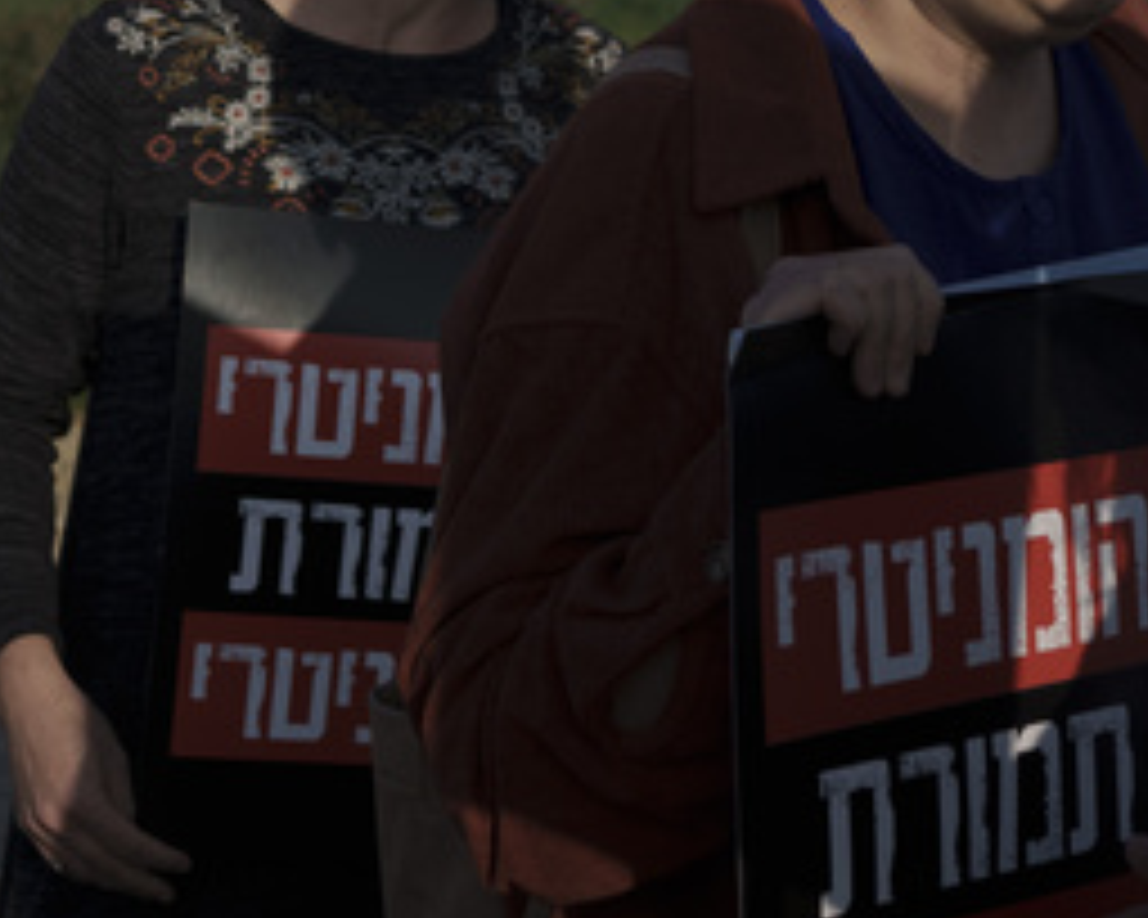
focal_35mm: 132
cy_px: -232
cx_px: 801
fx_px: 4485
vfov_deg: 11.4
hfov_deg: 14.6
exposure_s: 1/4000
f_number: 4.5
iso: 200
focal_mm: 35
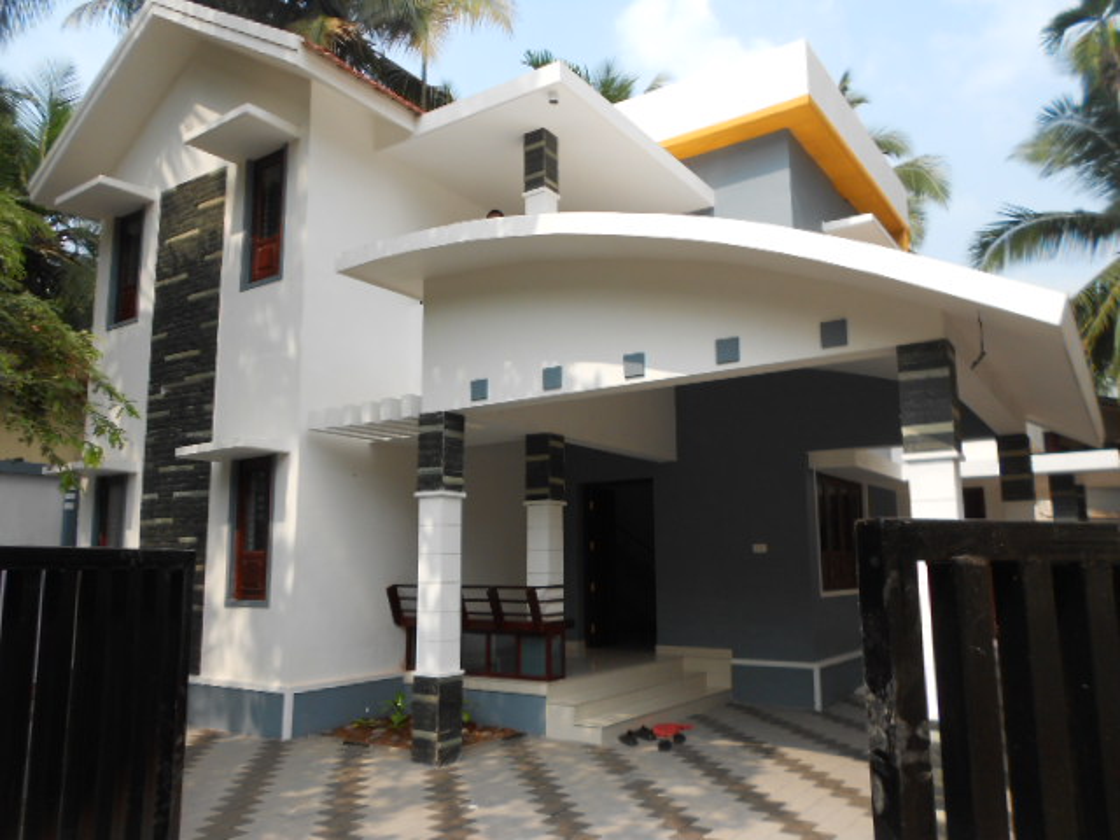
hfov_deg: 67.3
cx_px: 560
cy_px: 420
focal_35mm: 26
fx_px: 841
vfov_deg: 53.1
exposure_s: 1/500
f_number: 3.2
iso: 80
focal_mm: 4.6
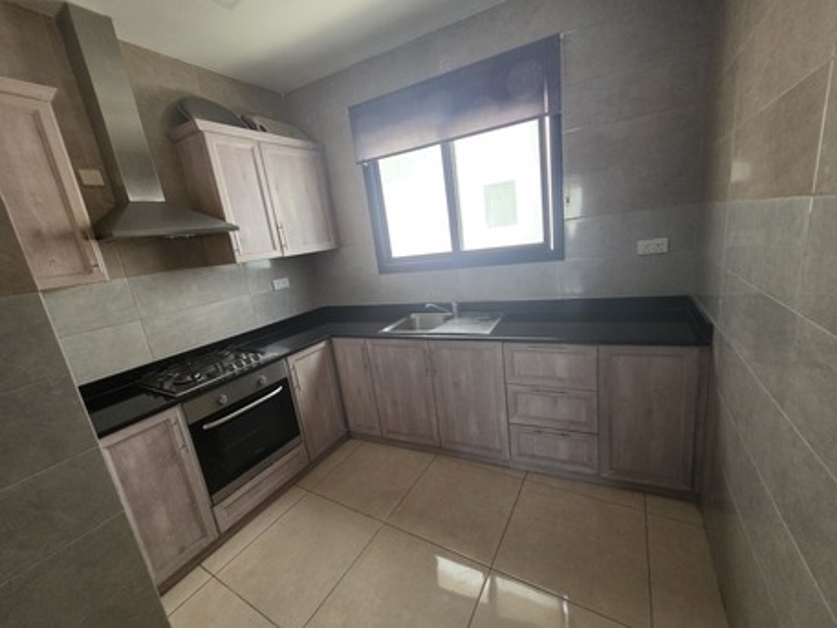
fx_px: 314
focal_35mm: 13
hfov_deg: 106.2
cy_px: 314
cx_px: 418
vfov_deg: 89.9
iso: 500
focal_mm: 2.2
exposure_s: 1/50
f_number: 1.9
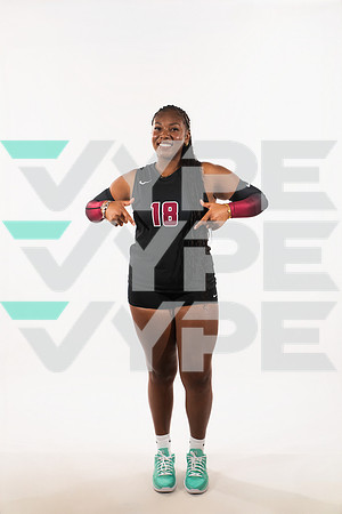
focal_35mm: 38
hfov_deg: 35.1
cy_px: 257
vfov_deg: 50.7
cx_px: 171
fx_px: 541
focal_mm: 38
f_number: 7.1
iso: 500
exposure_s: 1/320
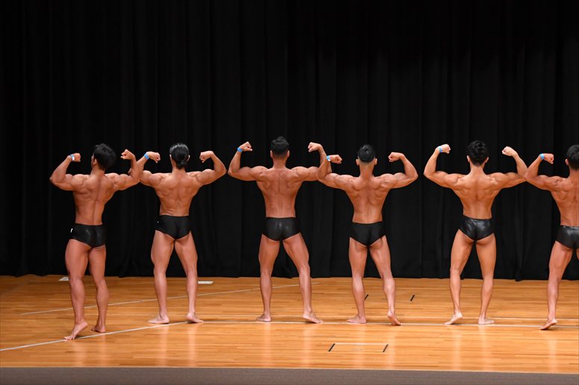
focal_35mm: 147
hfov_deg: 14.0
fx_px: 2363
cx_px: 290
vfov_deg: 9.3
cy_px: 192
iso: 4000
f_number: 5.6
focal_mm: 98
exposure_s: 1/400
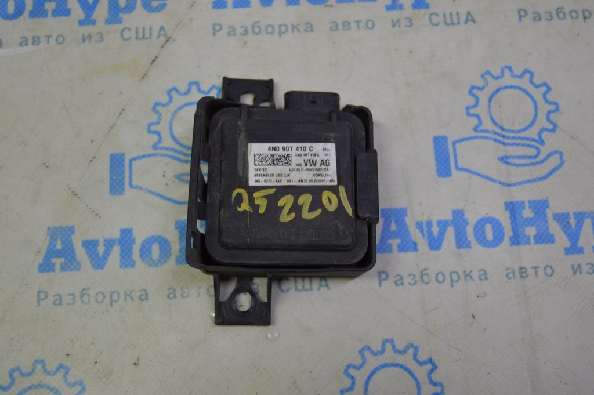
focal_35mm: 42
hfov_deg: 46.4
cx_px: 297
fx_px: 692
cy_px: 198
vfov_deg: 31.8
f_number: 4.2
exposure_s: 1/80
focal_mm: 28
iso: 400
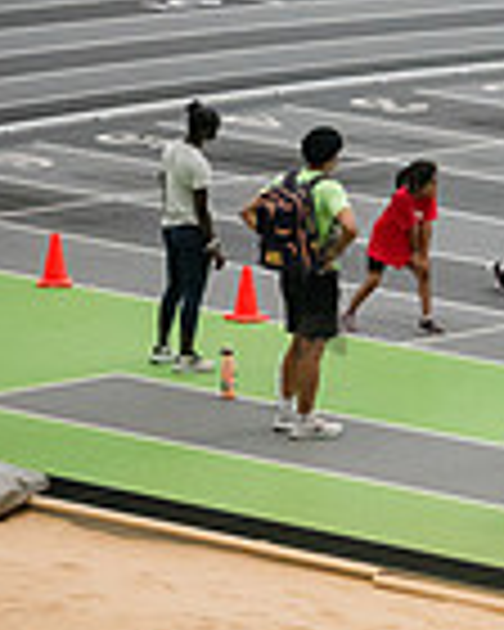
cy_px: 277
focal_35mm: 468
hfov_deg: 3.3
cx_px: 1188
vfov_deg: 4.1
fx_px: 8726
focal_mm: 120
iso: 6400
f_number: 4
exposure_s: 1/2000
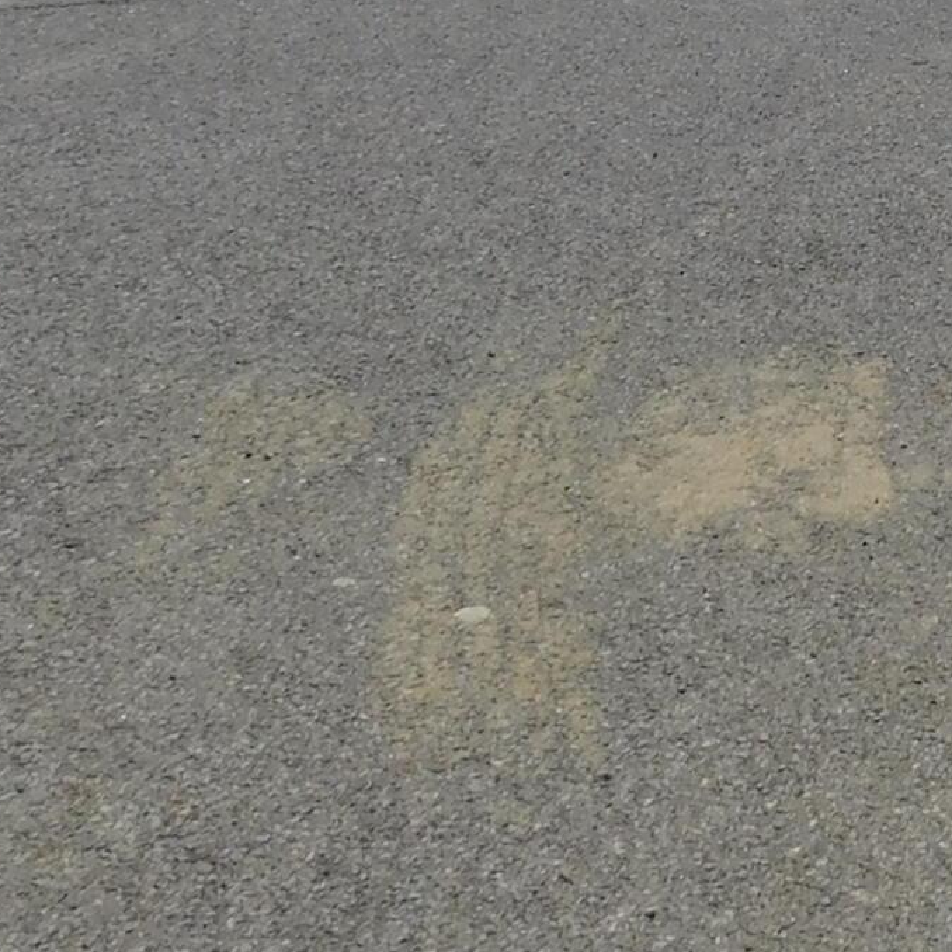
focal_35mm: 90
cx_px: 1501
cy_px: -473
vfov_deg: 17.4
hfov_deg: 17.1
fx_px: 2800
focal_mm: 4
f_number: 6
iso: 125
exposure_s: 1/800
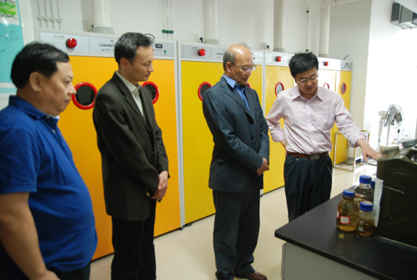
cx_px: 208
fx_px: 557
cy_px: 140
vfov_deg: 28.2
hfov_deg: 41.1
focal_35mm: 48
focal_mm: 32
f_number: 2.8
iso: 400
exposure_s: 1/20
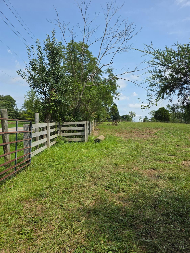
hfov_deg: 58.9
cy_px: 126
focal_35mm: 23
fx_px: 168
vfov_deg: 73.9
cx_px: 95
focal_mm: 6.3
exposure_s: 1/5778
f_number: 1.7
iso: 80
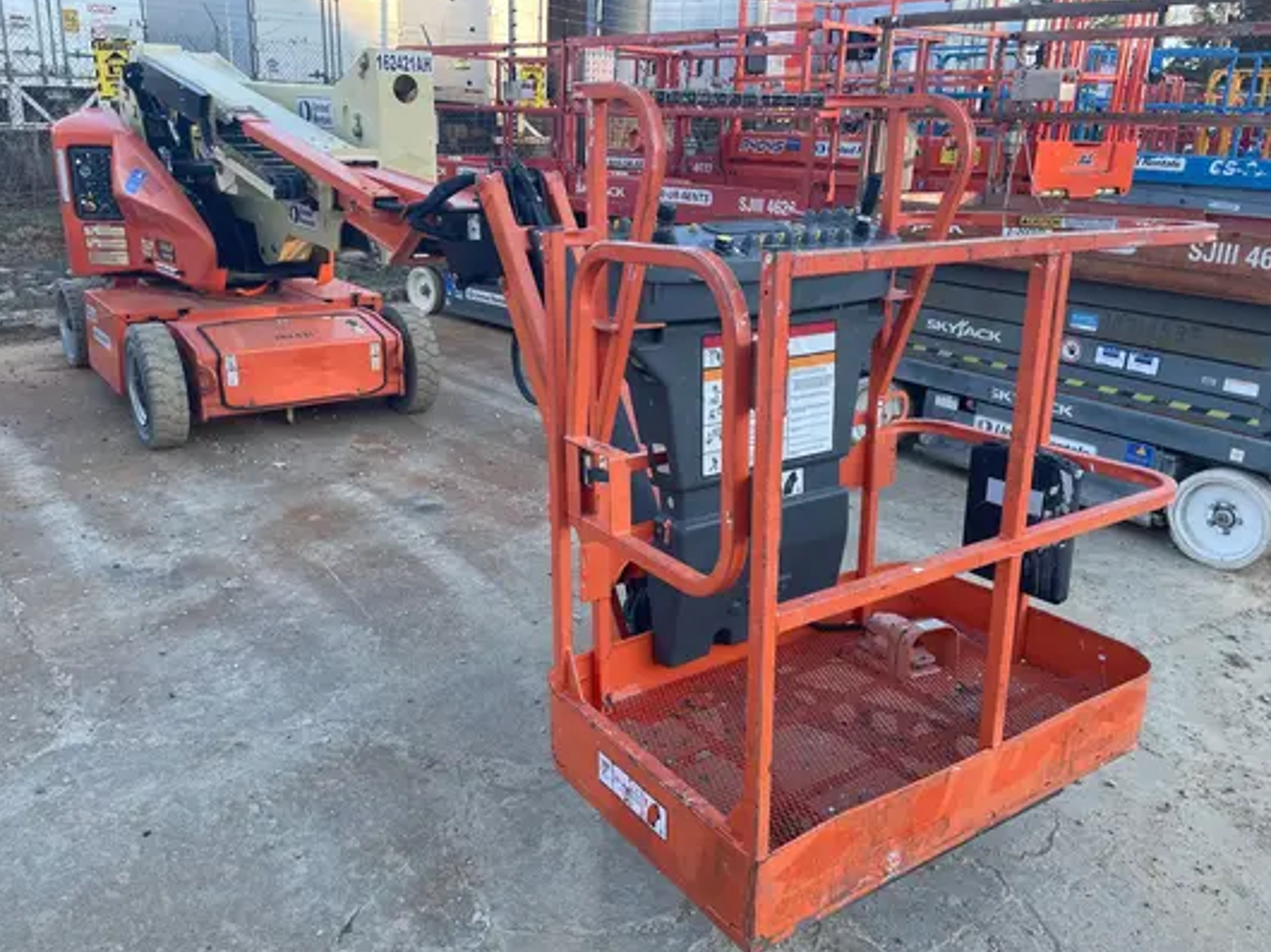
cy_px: 478
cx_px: 626
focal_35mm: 27
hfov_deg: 65.3
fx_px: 991
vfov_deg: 51.3
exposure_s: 1/180
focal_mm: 4.2
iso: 32
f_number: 1.6
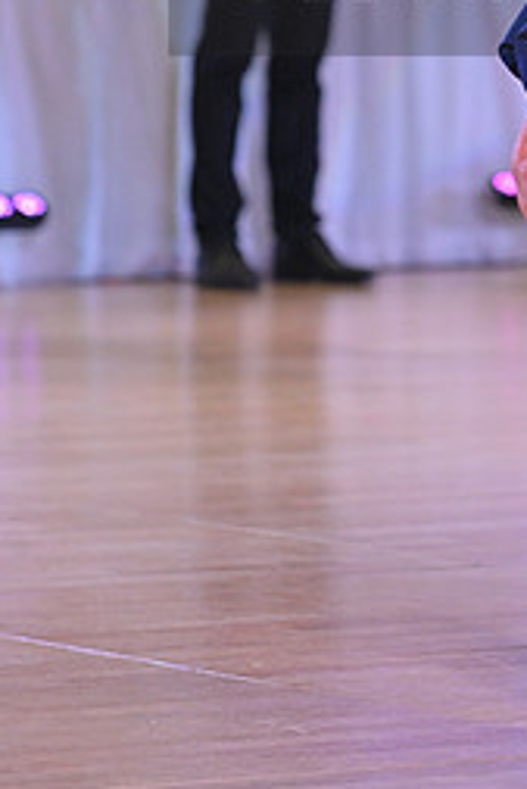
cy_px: -47
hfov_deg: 3.5
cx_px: 600
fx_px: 8551
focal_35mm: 390
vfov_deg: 5.3
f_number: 4.5
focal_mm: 170
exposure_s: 1/400
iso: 3200
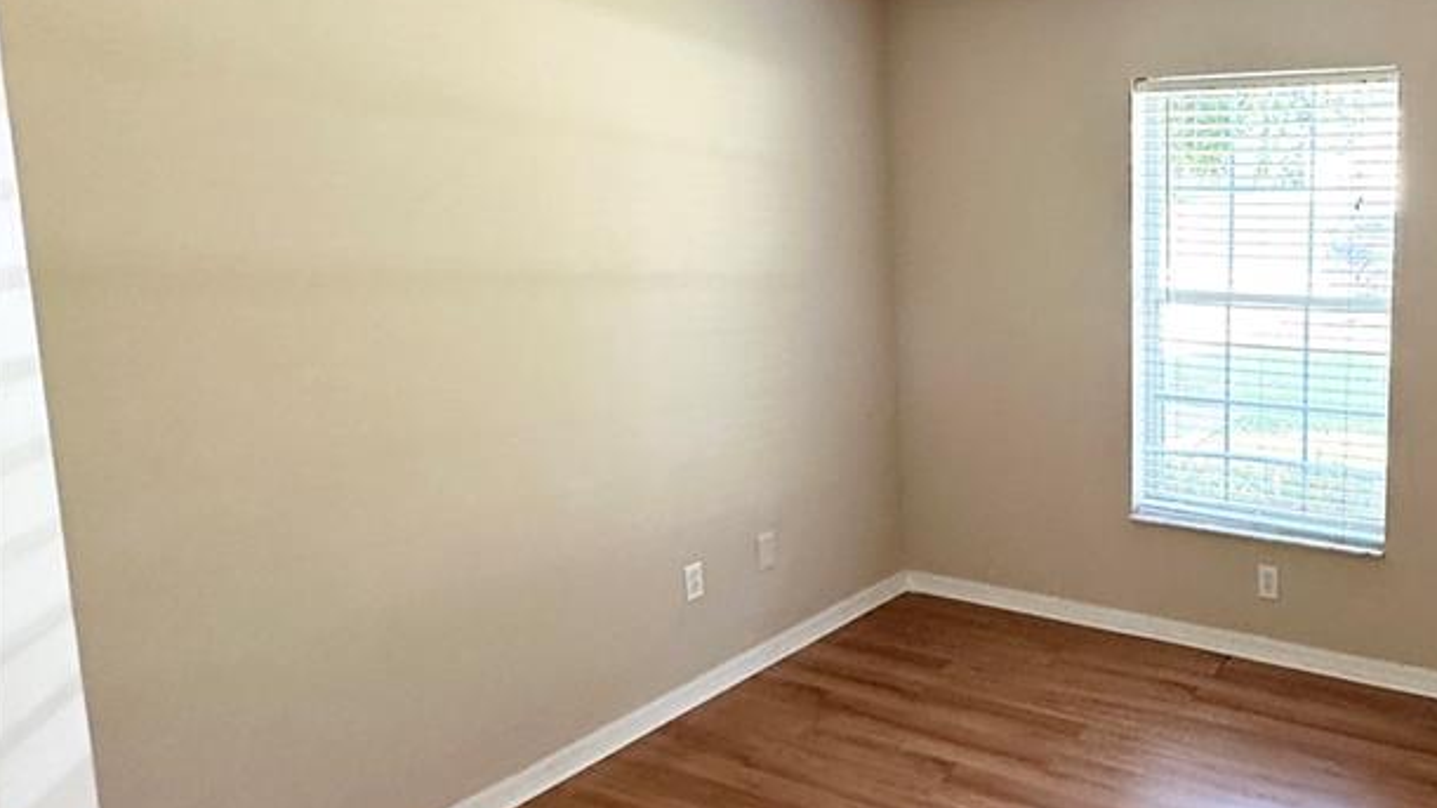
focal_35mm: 30
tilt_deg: -6.1
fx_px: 1143
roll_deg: +0.6
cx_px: 1051
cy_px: 325
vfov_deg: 38.8
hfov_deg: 61.3
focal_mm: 2.22
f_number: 2.2
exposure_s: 1/120
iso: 320
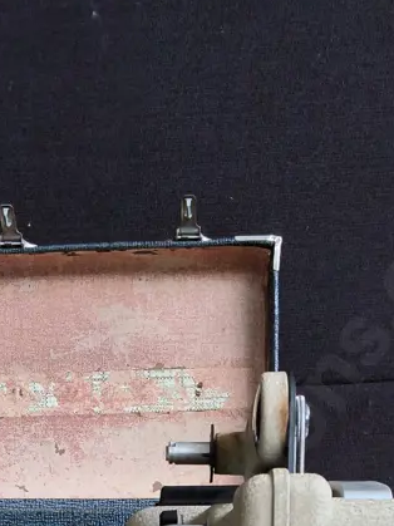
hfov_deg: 22.2
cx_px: 144
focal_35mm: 66
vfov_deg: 26.2
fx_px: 1002
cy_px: 633
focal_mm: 2.87
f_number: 2
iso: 125
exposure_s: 1/120
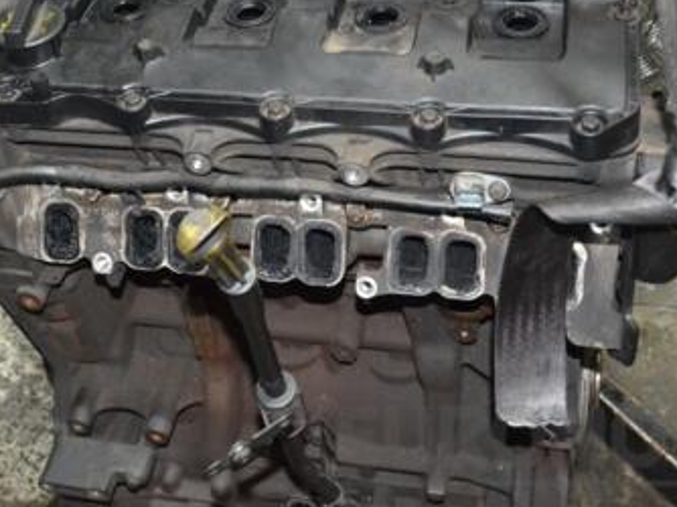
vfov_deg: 25.5
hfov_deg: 33.8
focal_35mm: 57
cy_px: 166
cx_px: 300
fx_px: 1114
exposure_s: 1/60
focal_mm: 22
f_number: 7.1
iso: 3200
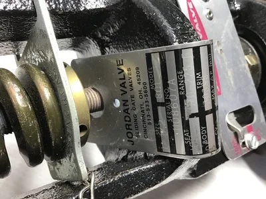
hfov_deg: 58.4
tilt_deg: -47.7
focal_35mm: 31
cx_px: 133
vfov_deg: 45.4
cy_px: 100
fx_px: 238
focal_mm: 3.3
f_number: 2.4
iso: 32
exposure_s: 1/30
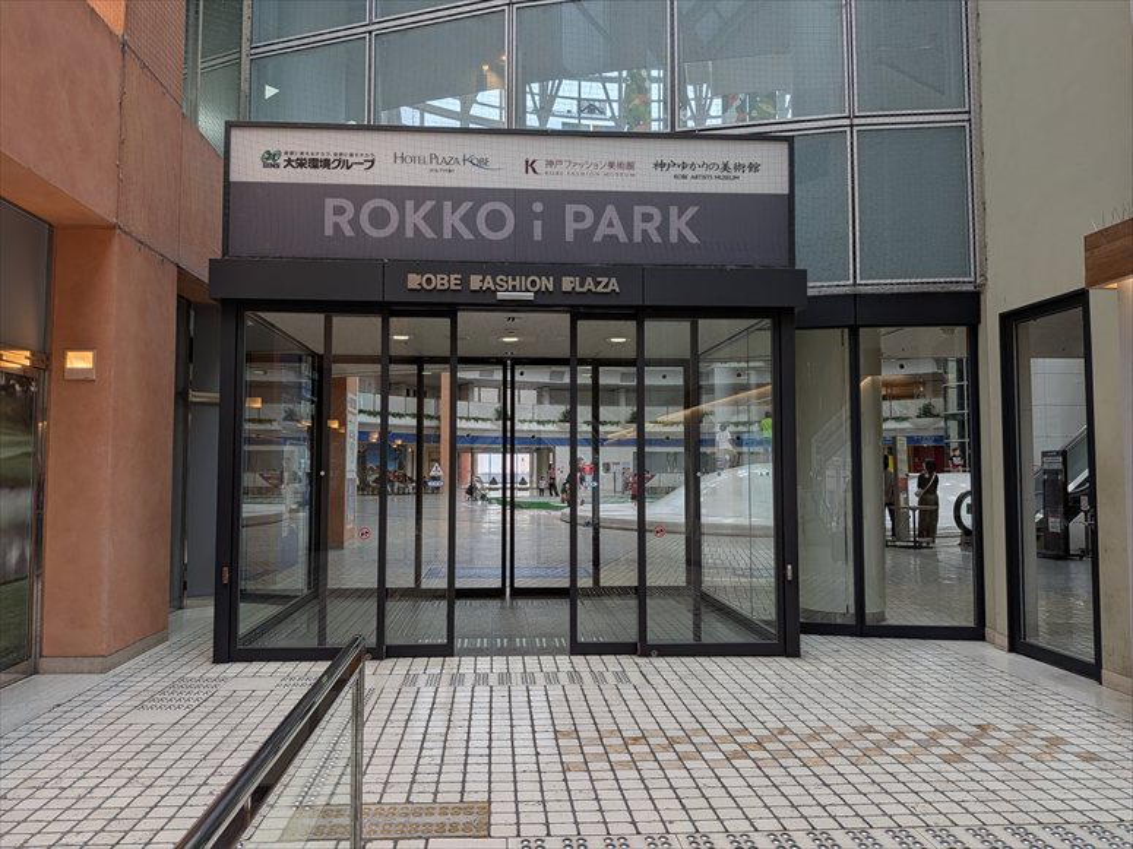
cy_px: 424
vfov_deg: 56.8
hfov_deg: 71.6
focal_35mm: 24
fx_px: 785
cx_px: 566
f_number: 1.7
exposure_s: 1/380
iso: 26
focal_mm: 4.53
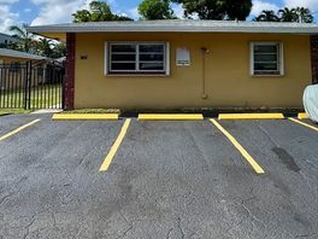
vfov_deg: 40.2
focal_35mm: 34
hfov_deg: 53.9
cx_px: 165
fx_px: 312
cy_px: 49
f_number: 2.2
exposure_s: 1/2273
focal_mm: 2.22
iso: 50
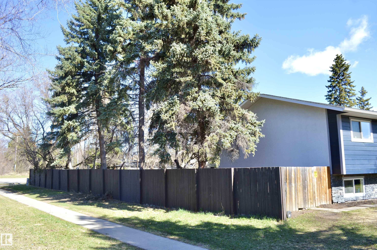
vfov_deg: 47.8
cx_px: 188
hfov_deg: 67.4
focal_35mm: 27
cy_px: 125
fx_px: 282
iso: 100
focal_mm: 18
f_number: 5.6
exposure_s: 1/125
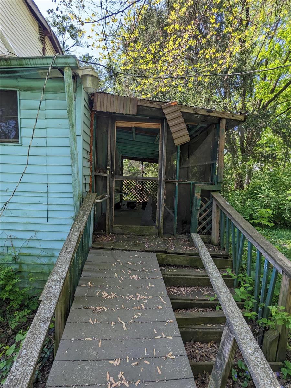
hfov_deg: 78.1
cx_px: 146
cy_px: 194
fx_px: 179
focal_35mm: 16
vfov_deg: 94.5
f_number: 2.2
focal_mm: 2.22
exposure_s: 1/381
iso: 30
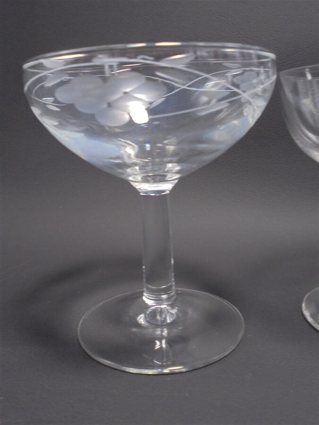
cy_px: 212
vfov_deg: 54.0
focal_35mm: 34
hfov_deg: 41.8
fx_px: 418
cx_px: 160
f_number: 4
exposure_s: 1/30
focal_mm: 6.1
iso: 200
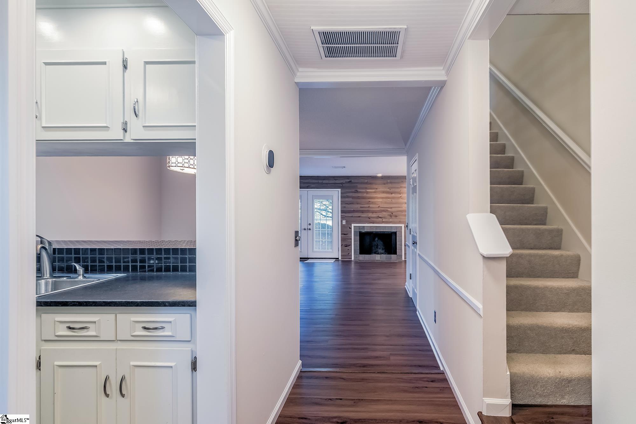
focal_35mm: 16
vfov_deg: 73.7
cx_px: 318
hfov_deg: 96.7
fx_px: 283
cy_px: 212
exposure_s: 1/20
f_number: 7.1
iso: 320
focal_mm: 11
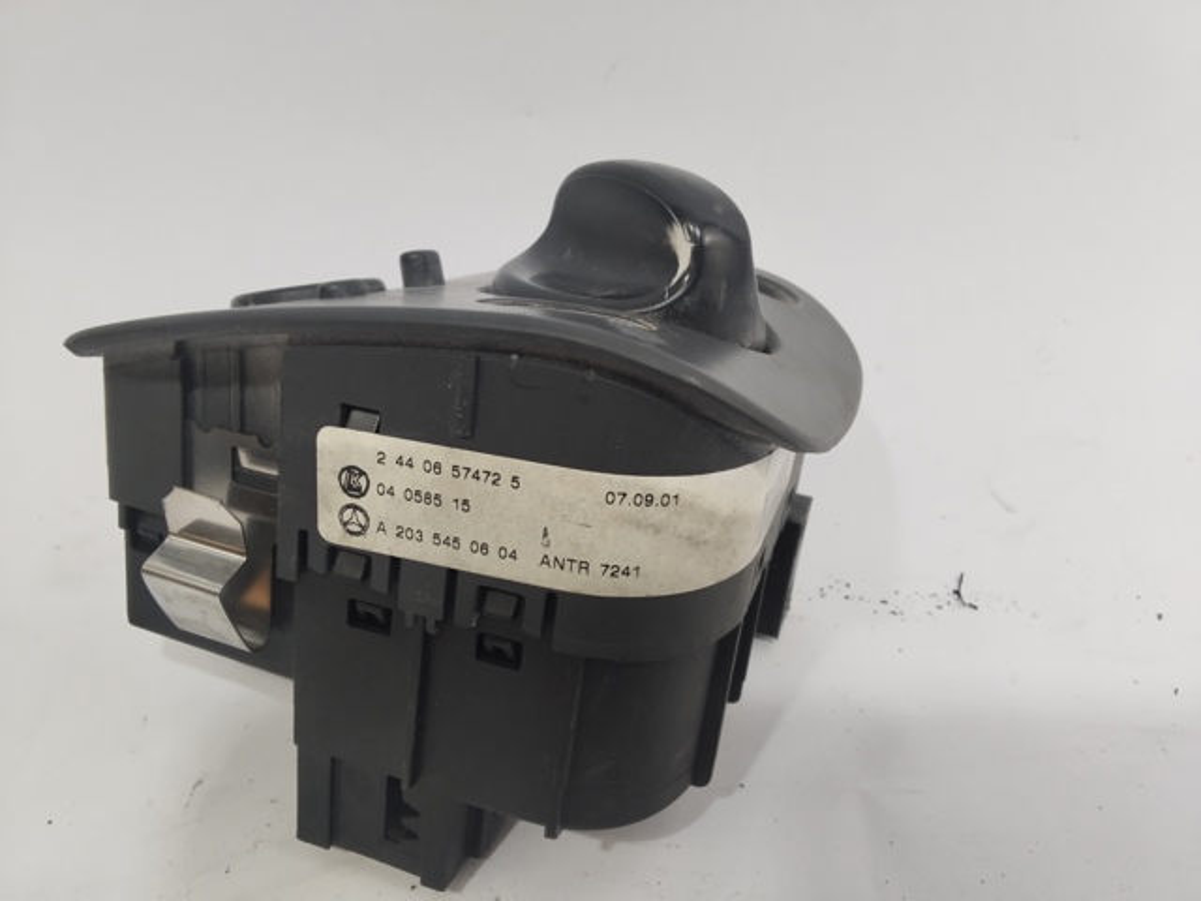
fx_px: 902
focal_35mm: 26
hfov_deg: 67.3
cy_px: 450
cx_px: 600
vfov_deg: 53.1
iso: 50
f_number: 2
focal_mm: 2.78
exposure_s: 1/128
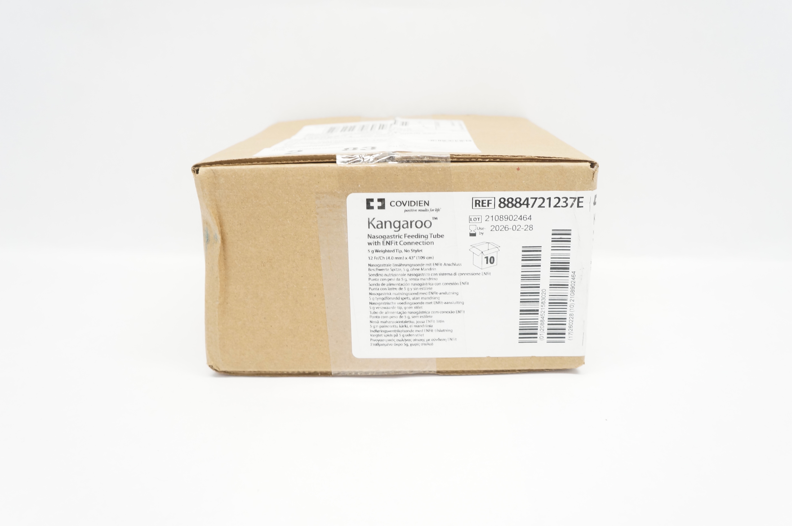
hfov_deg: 59.5
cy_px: 263
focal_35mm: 32
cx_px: 396
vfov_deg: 41.6
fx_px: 692
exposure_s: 1/60
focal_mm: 21
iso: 800
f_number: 5.6
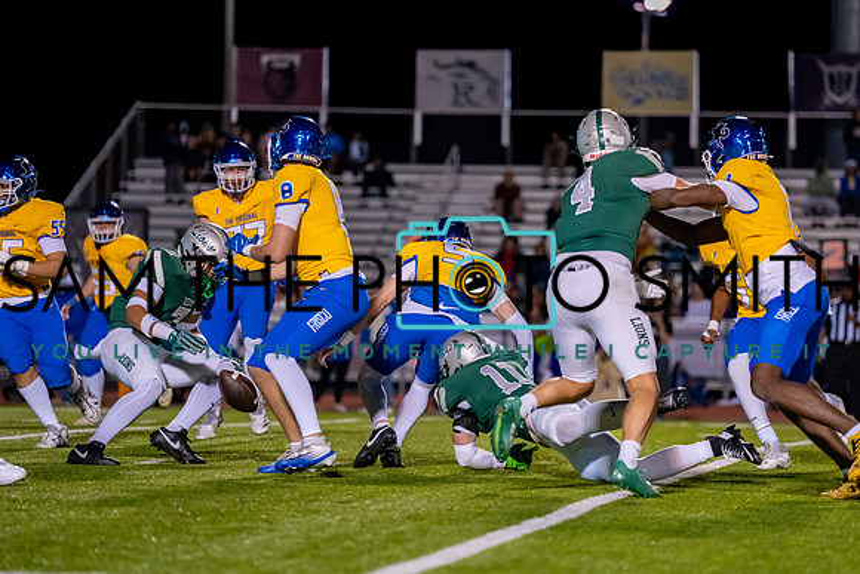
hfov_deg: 11.7
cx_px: 474
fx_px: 4195
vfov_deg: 7.8
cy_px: 254
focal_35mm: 176
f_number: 2.8
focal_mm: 153
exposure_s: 1/1000
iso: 3200
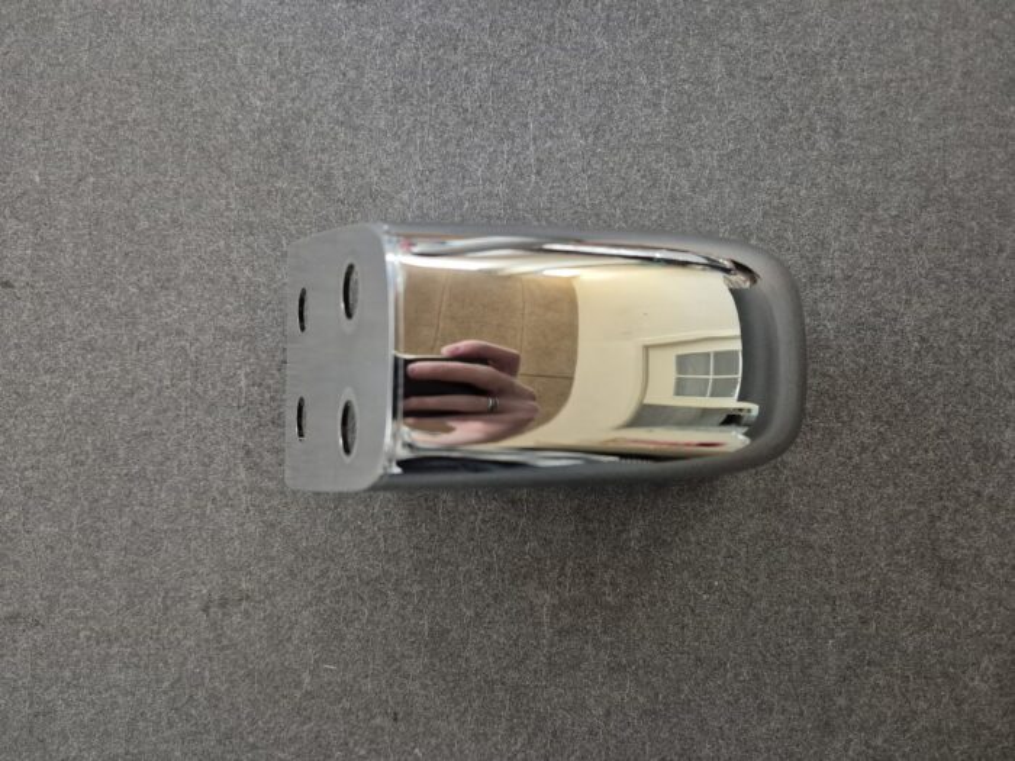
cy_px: 380
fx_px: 674
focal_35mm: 23
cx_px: 508
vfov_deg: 58.9
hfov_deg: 73.9
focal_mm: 5.4
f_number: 1.8
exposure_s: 1/100
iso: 1600
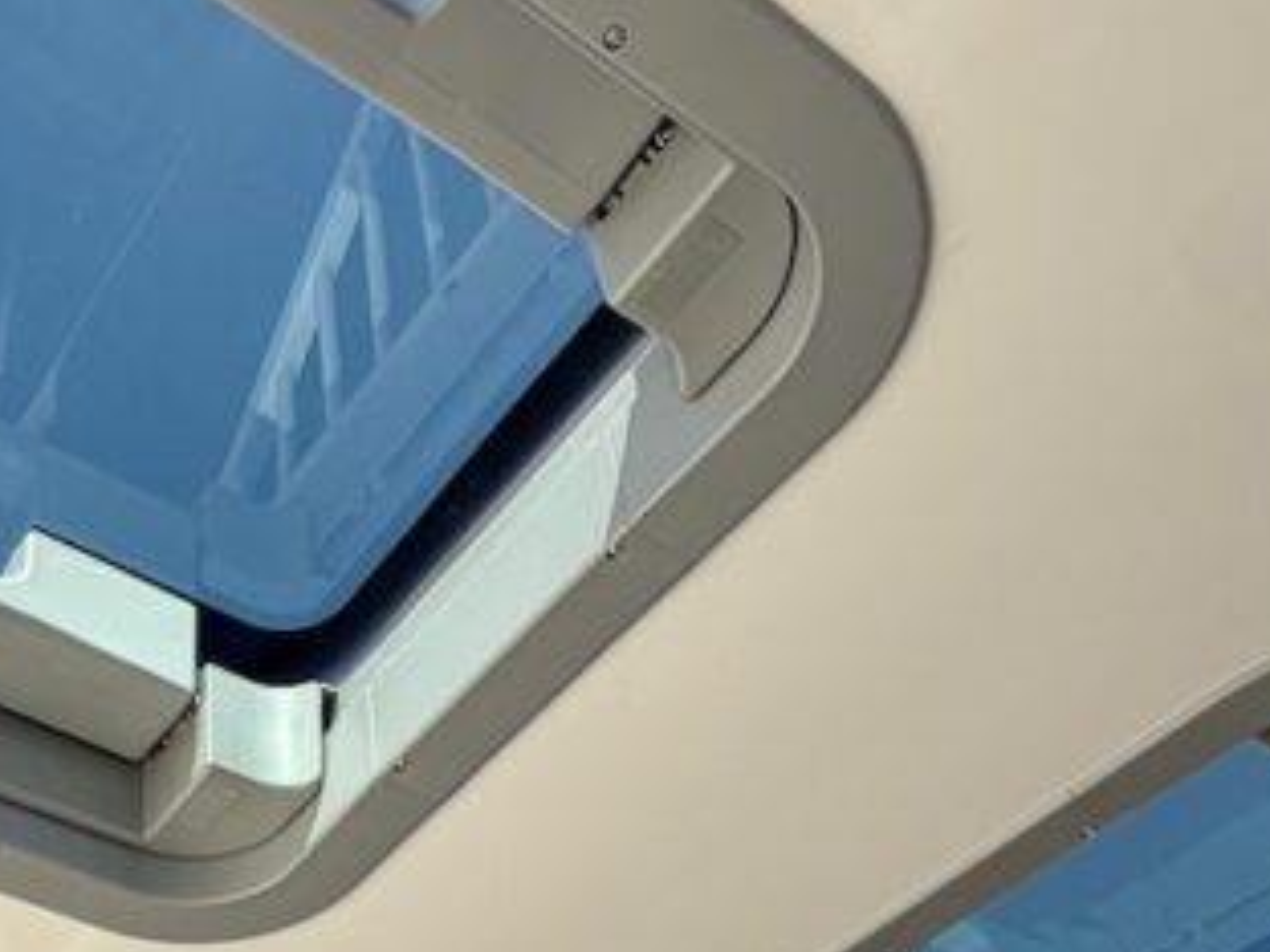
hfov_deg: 39.9
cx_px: 289
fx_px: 1688
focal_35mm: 46
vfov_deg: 29.3
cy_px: 972
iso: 50
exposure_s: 1/502
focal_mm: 2.22
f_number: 2.2
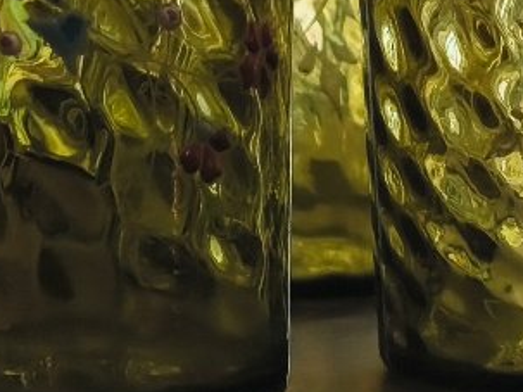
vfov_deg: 8.0
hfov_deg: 10.8
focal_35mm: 182
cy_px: -218
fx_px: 2749
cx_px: 72
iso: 80
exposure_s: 1/100
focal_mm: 6.06
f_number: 1.7
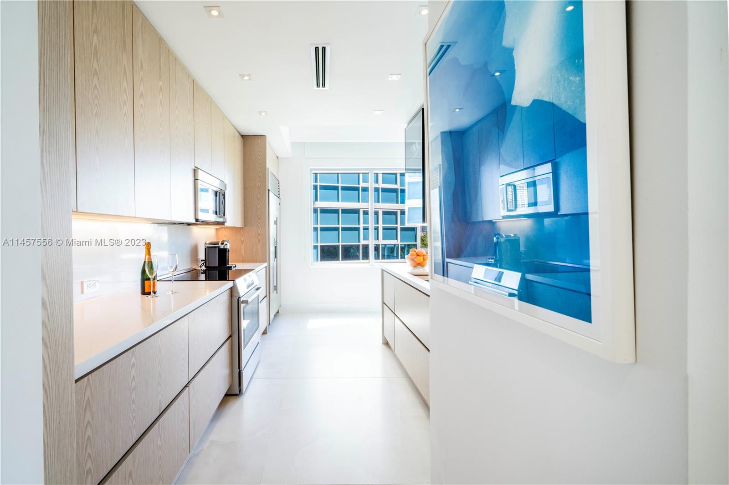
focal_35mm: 15
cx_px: 364
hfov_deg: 100.4
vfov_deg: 77.3
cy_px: 242
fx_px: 304
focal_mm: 15
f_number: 11
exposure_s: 1/100
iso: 125
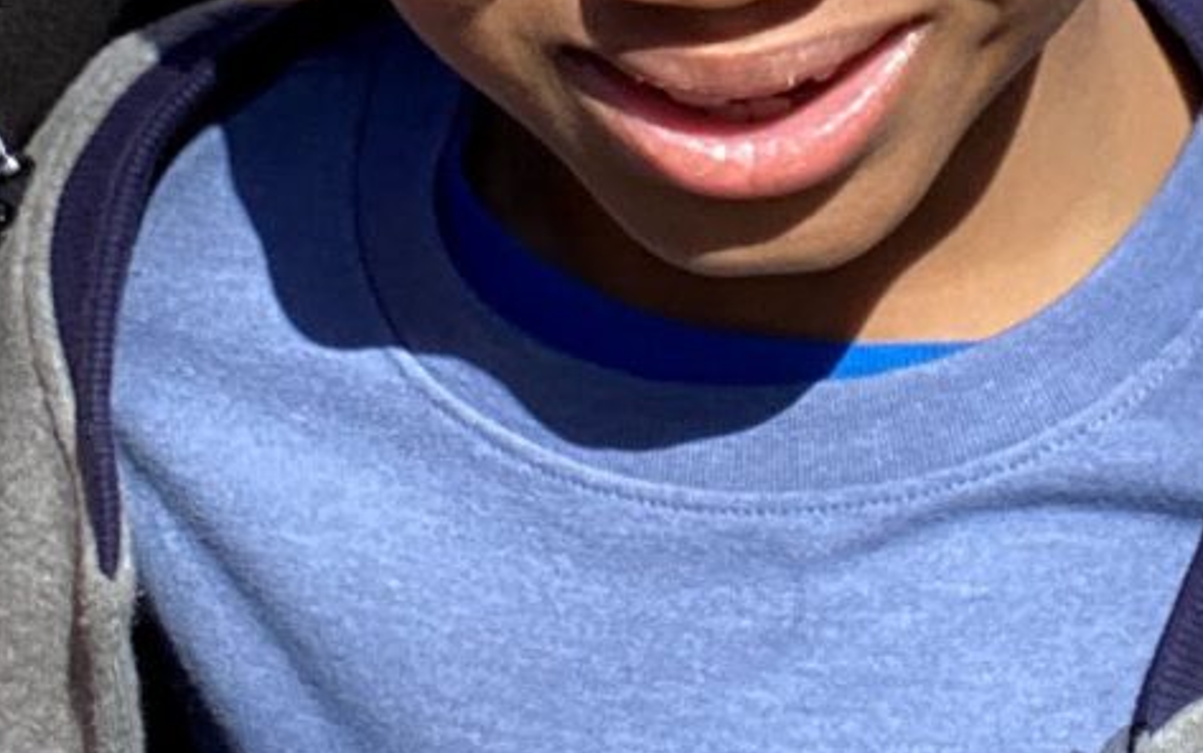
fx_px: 4329
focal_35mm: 132
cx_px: 989
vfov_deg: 9.5
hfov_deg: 15.7
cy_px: -577
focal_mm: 2.71
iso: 25
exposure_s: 1/466
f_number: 2.2
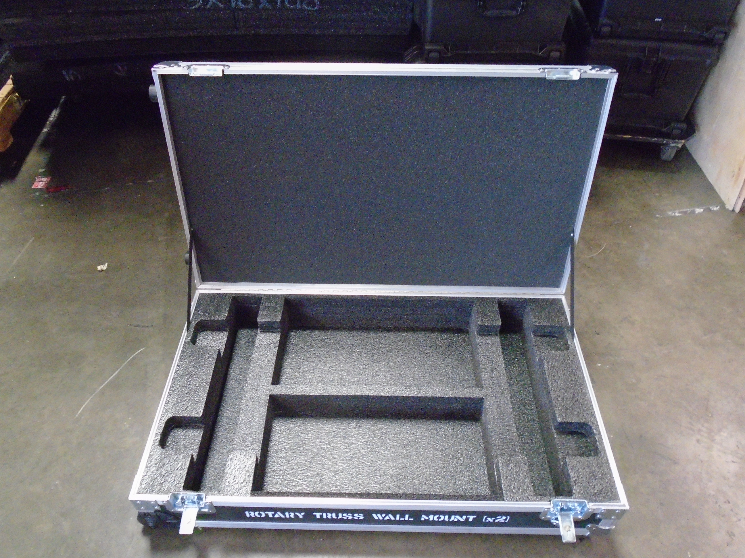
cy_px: 279
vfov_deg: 53.1
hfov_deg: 67.3
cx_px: 372
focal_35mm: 26
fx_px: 560
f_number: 3.2
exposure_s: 1/30
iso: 800
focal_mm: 4.6
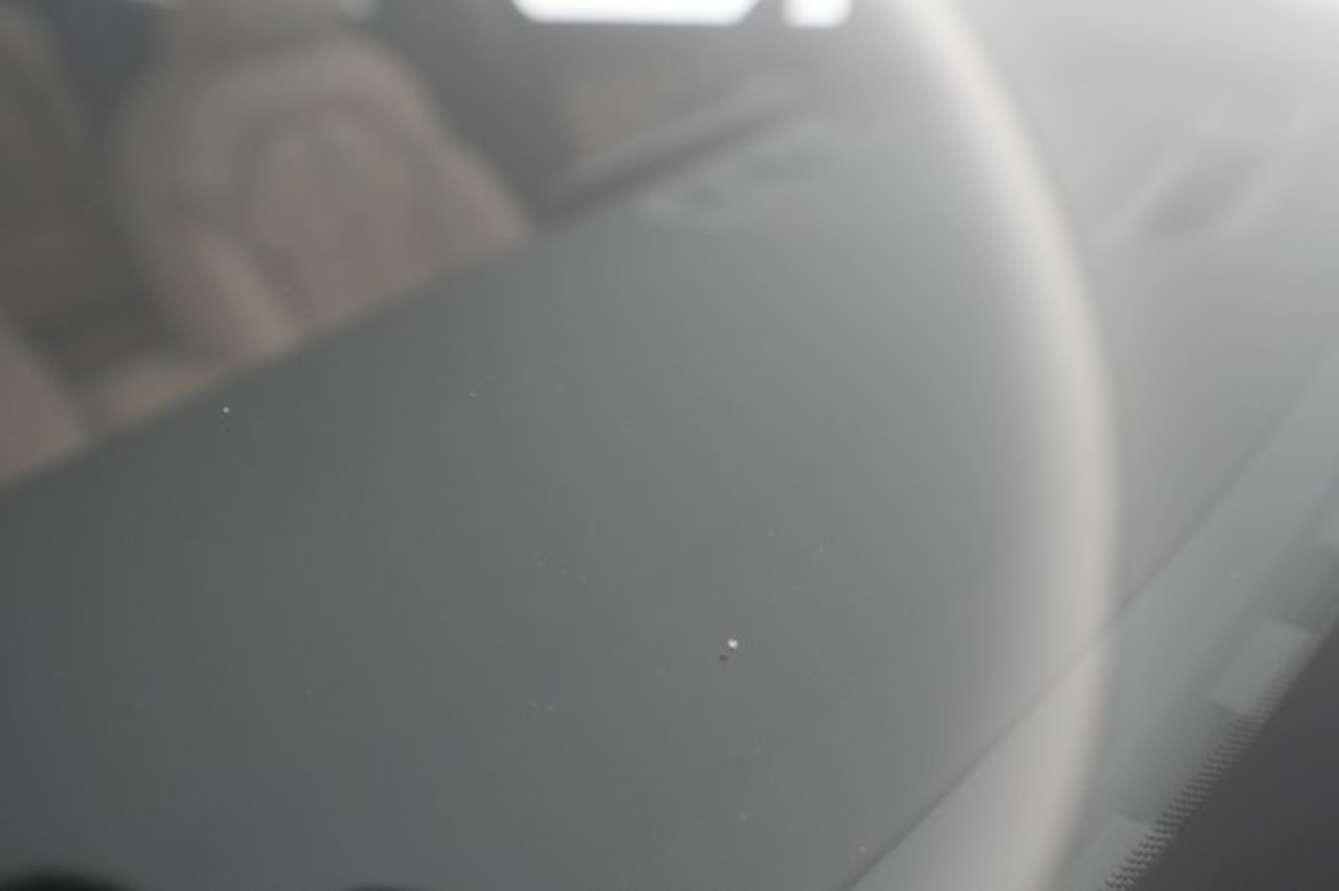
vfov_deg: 46.4
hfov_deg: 65.5
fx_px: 1041
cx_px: 670
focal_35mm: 28
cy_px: 446
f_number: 4.5
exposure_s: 1/100
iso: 4000
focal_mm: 28
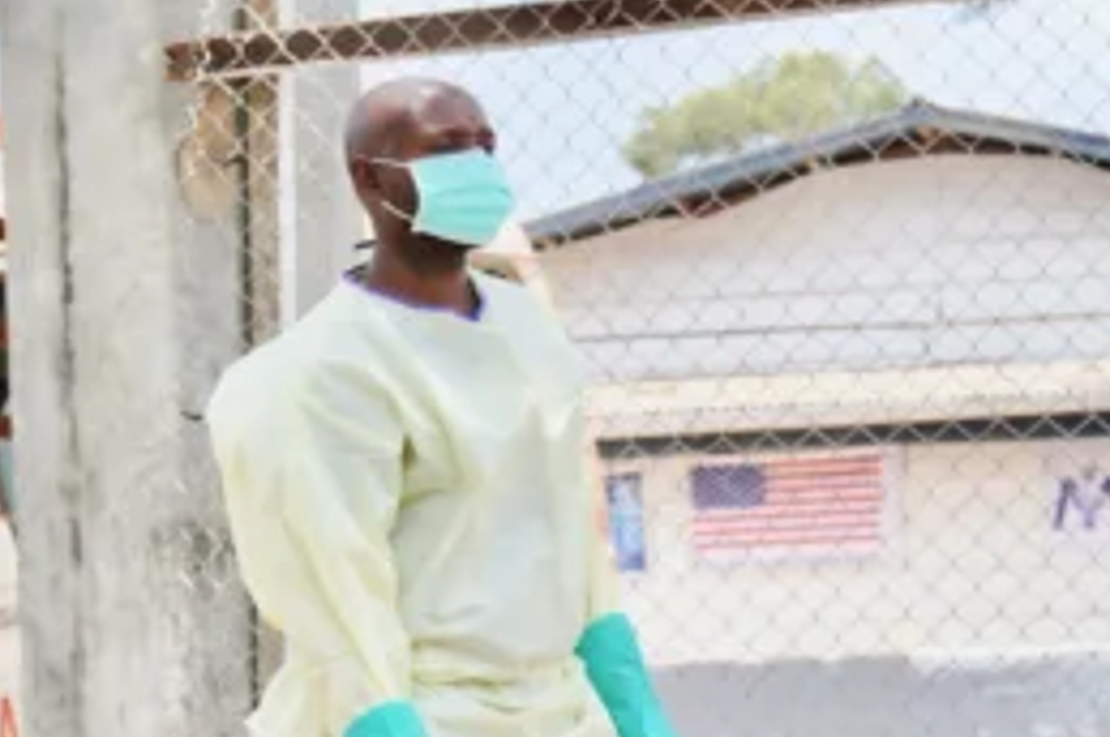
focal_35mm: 87
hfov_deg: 23.1
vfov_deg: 15.1
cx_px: 879
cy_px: 896
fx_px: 2679
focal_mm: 30
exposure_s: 1/640
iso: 200
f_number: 4
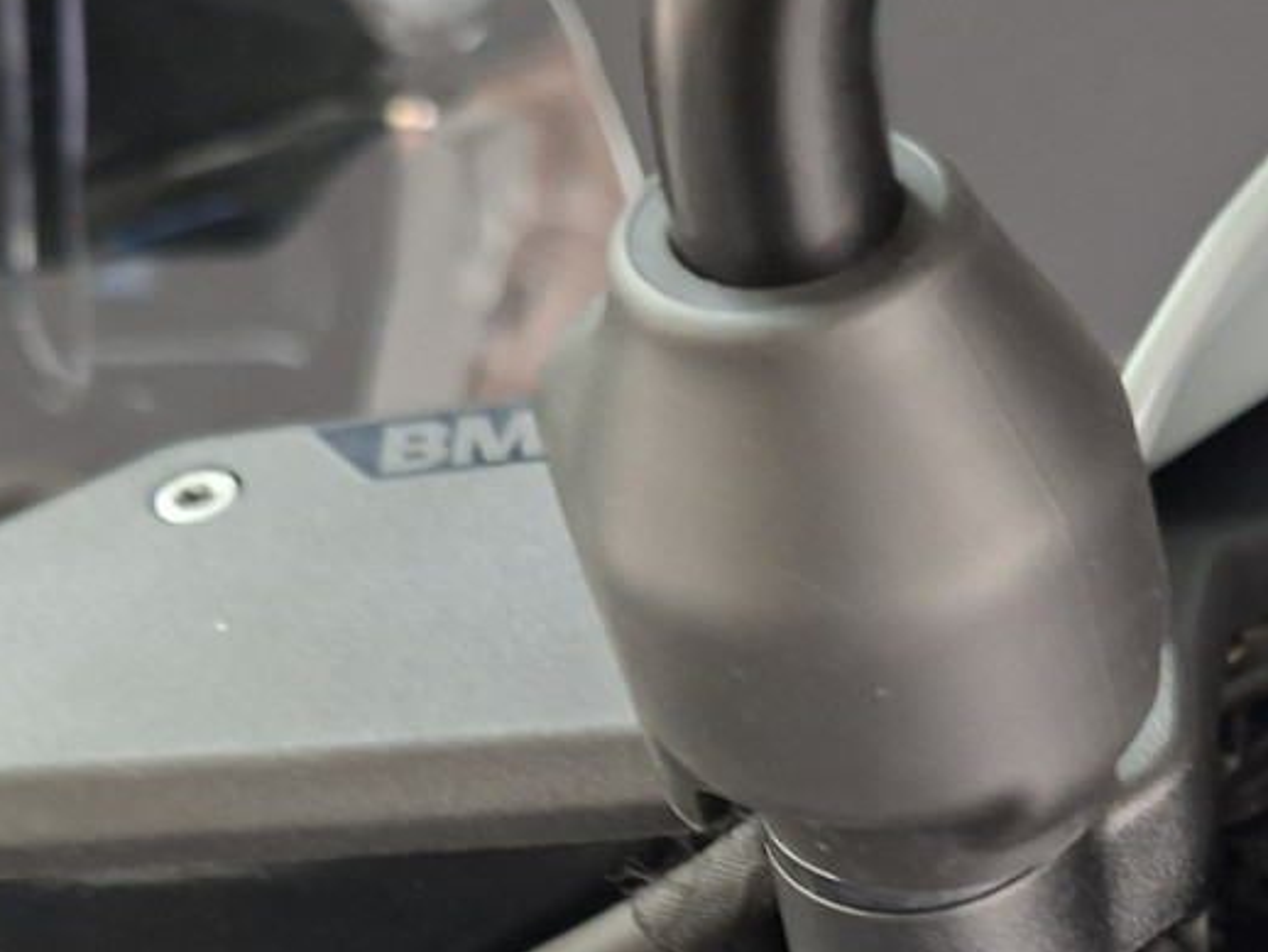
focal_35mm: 71
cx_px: 1231
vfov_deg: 19.4
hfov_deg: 26.1
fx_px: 2602
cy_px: 1172
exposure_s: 1/25
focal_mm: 5.54
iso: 400
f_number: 1.8
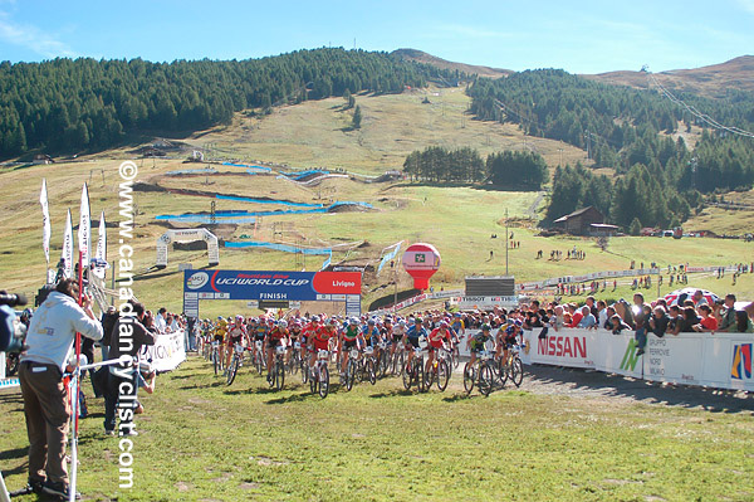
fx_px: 879
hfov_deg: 46.4
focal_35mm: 42
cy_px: 251
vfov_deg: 31.8
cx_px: 377
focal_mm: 28
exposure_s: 1/1500
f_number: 3.2
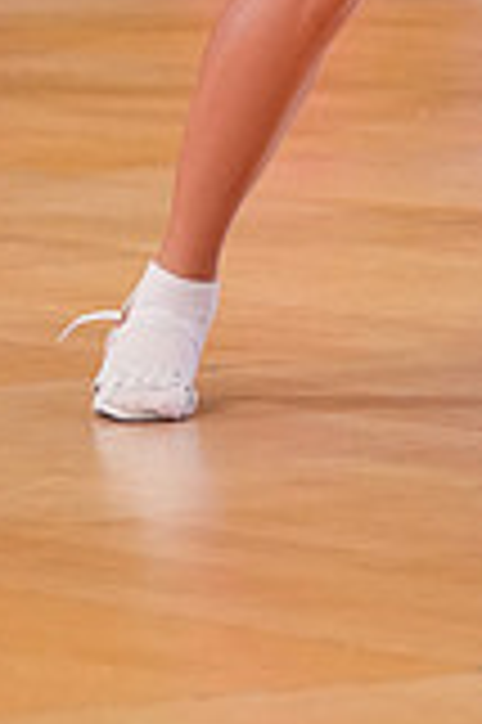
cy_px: -513
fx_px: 11109
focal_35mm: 552
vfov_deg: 3.7
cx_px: 412
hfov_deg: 2.5
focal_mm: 153
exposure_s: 1/400
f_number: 5.6
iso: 4000
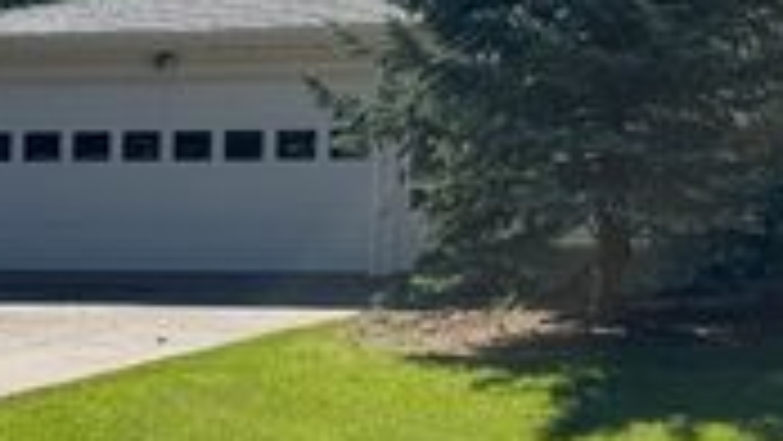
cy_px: 38
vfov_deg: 15.9
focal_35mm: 75
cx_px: 882
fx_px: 1558
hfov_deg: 25.9
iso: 80
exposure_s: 1/4608
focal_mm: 6.76
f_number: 1.78
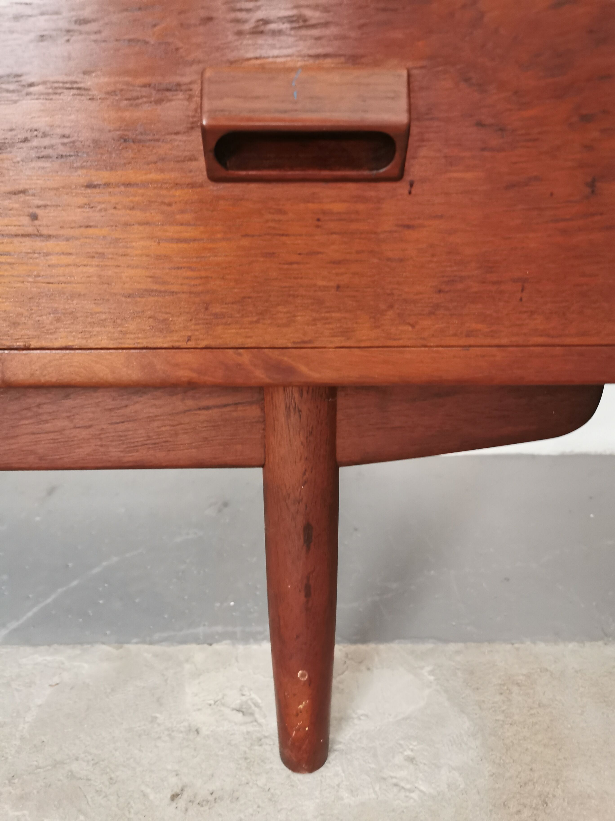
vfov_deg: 65.3
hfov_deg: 51.4
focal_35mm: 27
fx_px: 640
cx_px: 308
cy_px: 410
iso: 500
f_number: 1.8
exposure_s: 1/33.3
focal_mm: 5.58
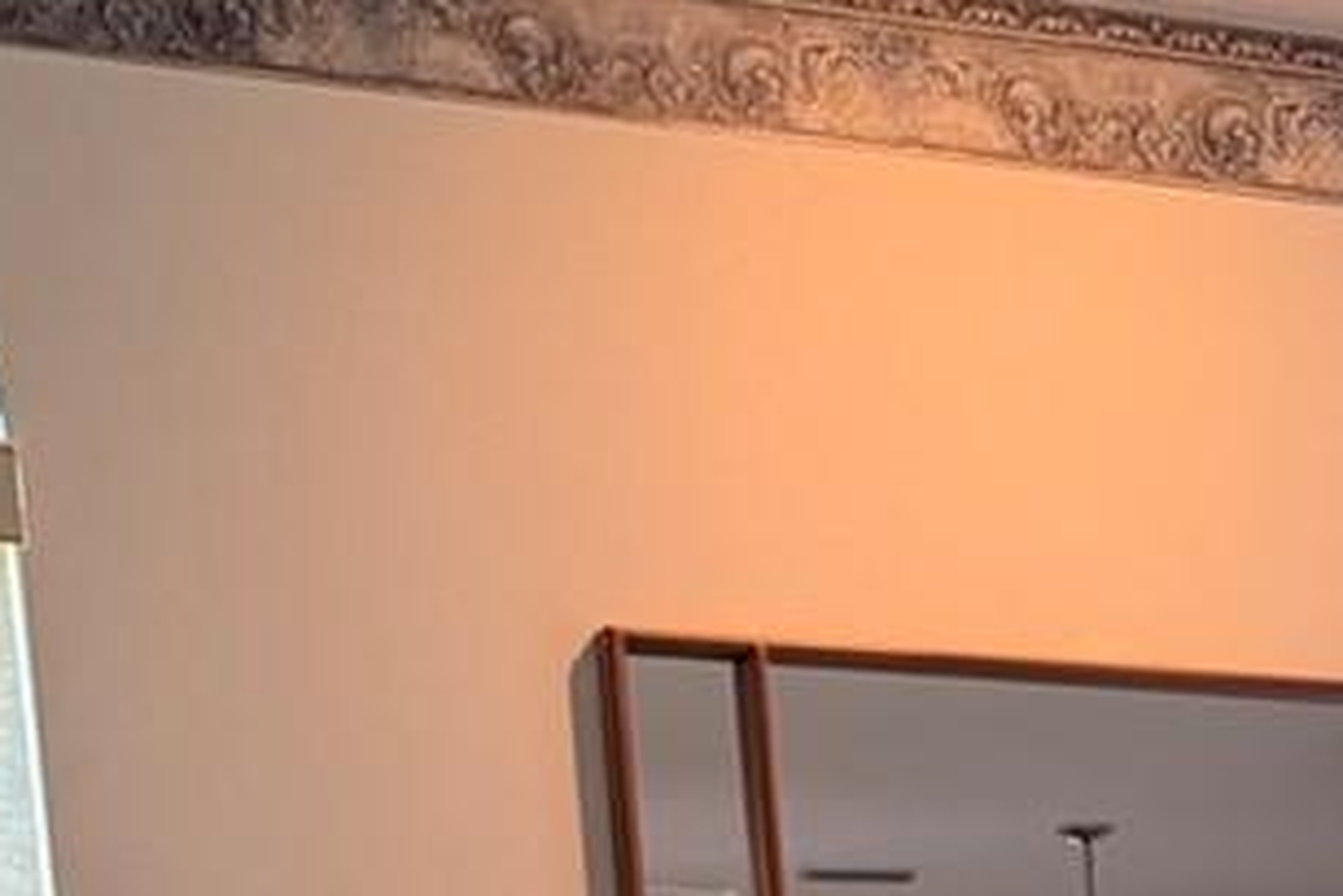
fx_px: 4852
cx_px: 2148
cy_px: 2338
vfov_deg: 9.2
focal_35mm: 130
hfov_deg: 14.5
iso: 100
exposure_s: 1/60
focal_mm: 6.76
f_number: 1.78
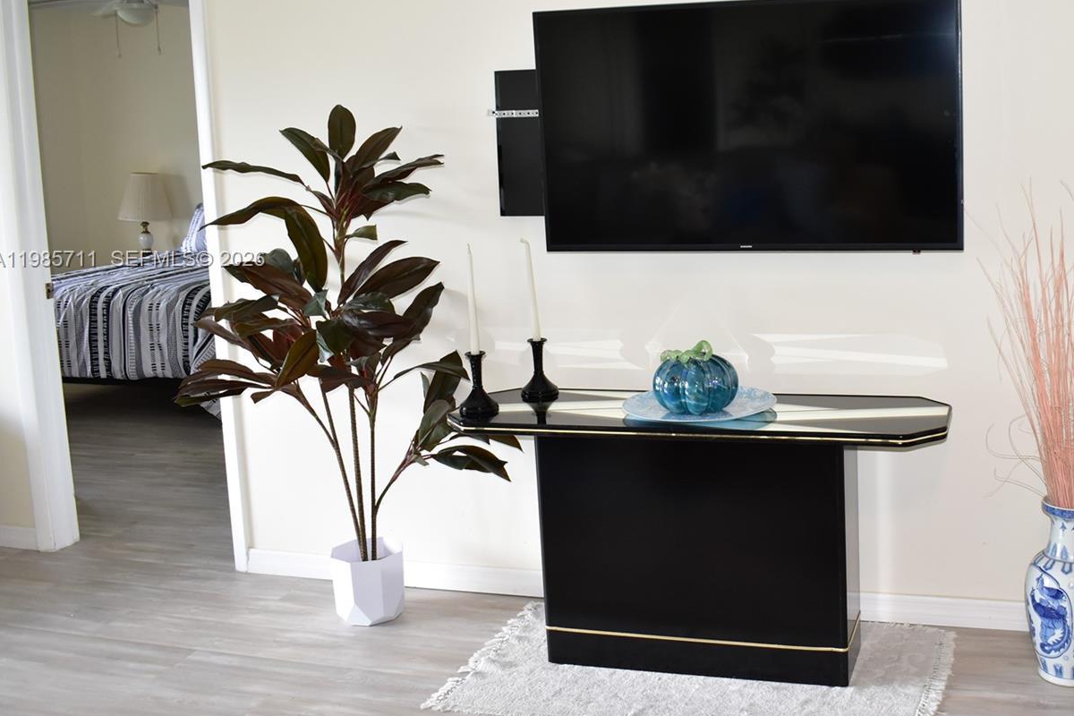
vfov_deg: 33.2
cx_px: 703
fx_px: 1193
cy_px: 260
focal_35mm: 40
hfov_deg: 47.8
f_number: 4.5
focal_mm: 20
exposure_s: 1/60
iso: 1000
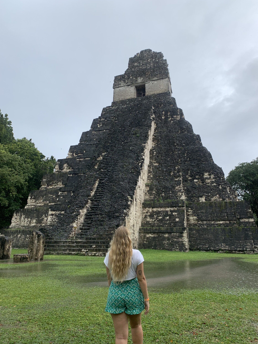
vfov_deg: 65.3
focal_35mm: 27
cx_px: 129
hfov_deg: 51.4
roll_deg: +0.3
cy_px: 169
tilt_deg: +16.2
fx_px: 268
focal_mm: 4.25
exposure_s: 1/1332
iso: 25
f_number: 1.8
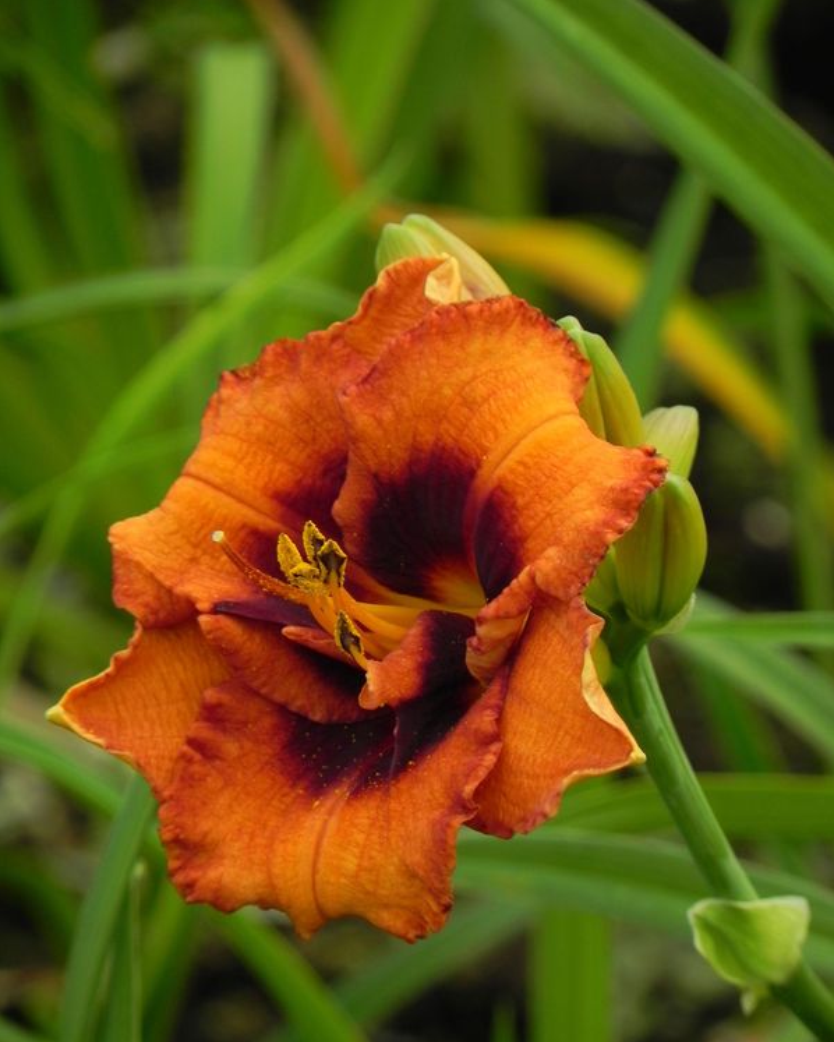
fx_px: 17734
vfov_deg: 3.4
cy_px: 554
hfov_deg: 2.7
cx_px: 417
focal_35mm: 575
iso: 160
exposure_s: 1/200
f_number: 5
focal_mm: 97.8
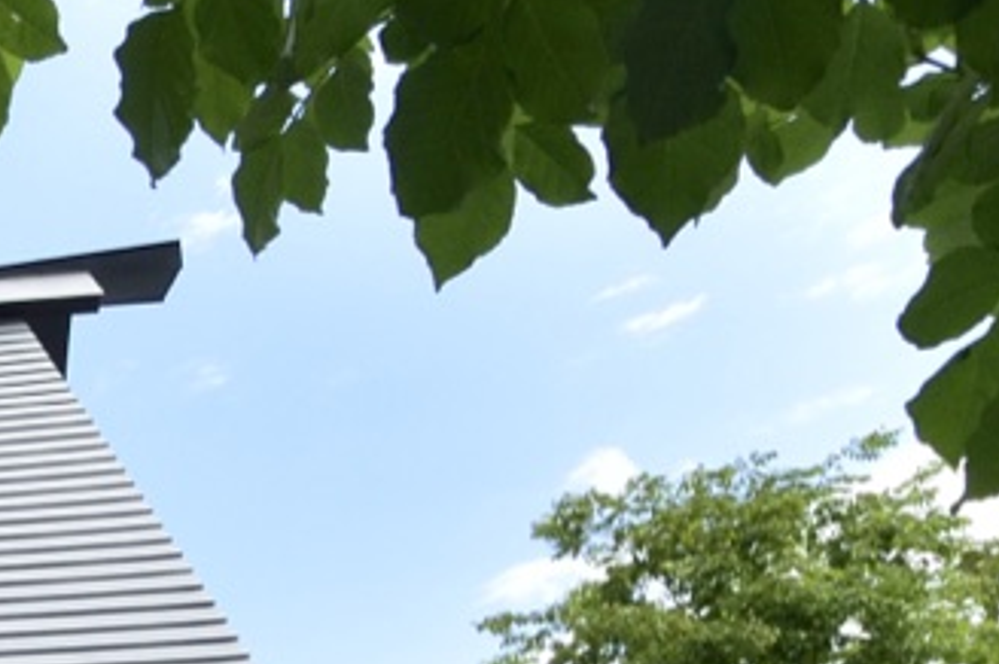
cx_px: -981
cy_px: 1005
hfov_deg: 17.6
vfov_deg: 15.2
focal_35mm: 83
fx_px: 2301
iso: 640
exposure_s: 1/250
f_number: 16
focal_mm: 17
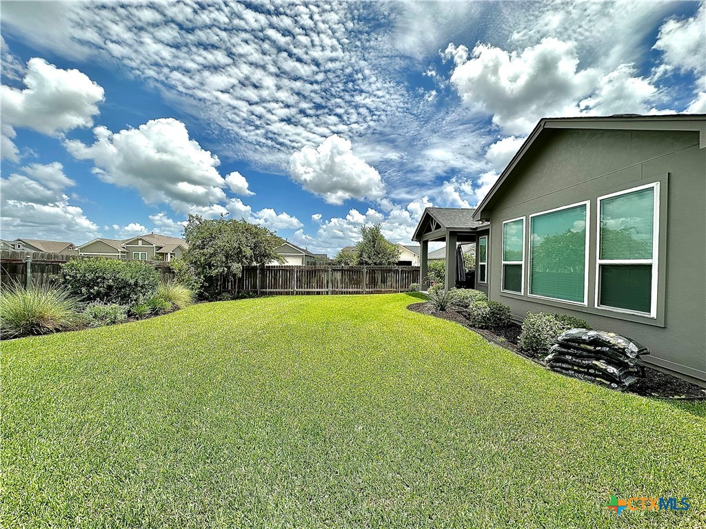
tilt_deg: -0.7
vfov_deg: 85.7
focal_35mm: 14
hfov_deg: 102.1
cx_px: 353
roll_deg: -1.6
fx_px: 286
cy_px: 264
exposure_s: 1/3861
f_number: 2.2
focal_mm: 2.22
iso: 50
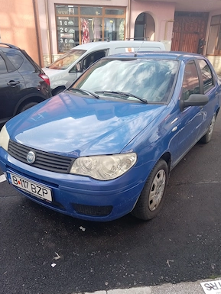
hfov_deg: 53.1
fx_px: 221
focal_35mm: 26
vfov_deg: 67.3
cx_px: 109
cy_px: 149
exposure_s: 1/133
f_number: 1.8
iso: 100
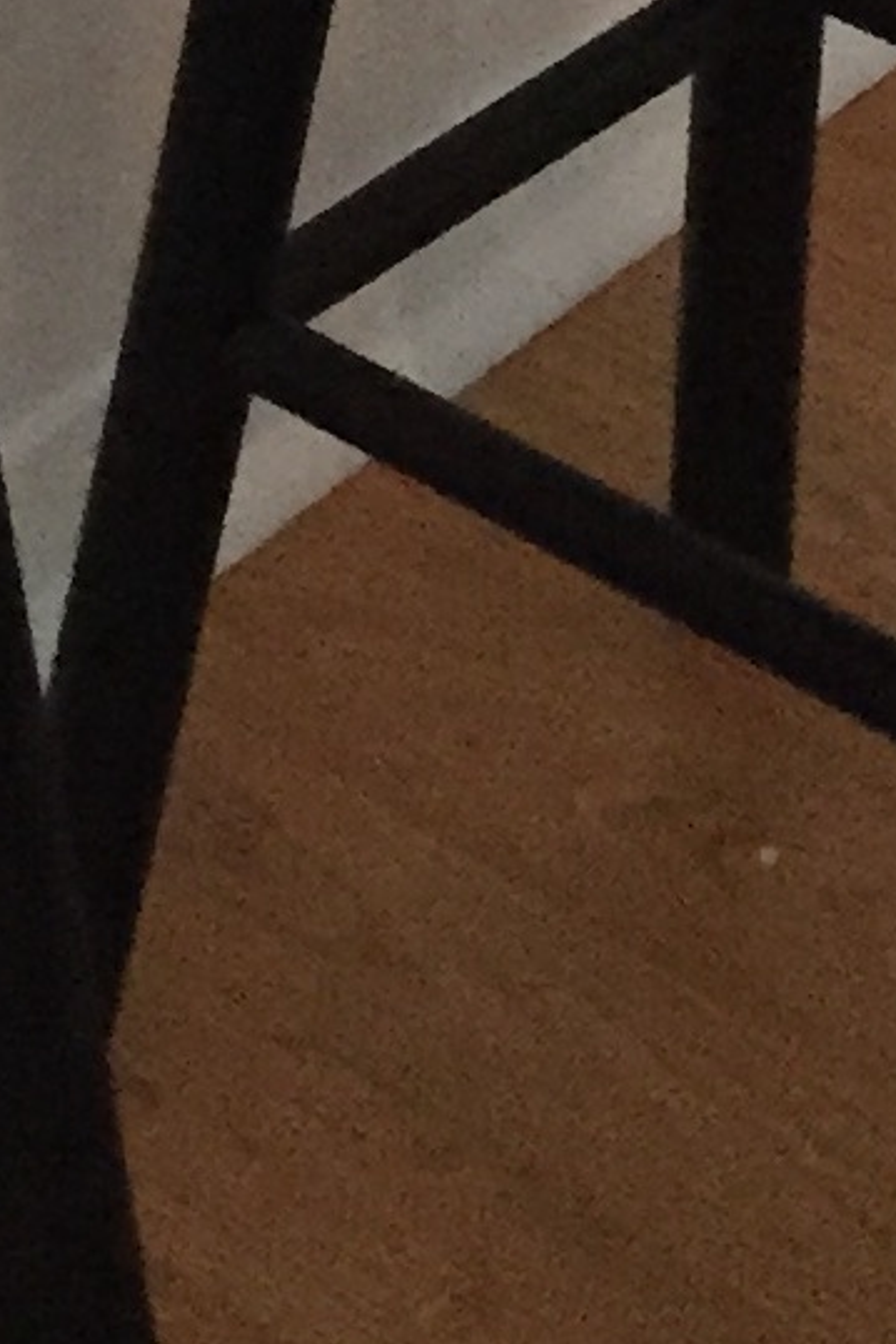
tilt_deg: -13.7
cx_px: -908
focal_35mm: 183
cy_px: -2268
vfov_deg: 9.5
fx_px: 6827
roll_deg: +1.0
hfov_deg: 7.2
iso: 250
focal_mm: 4.15
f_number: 2.2
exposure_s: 1/20
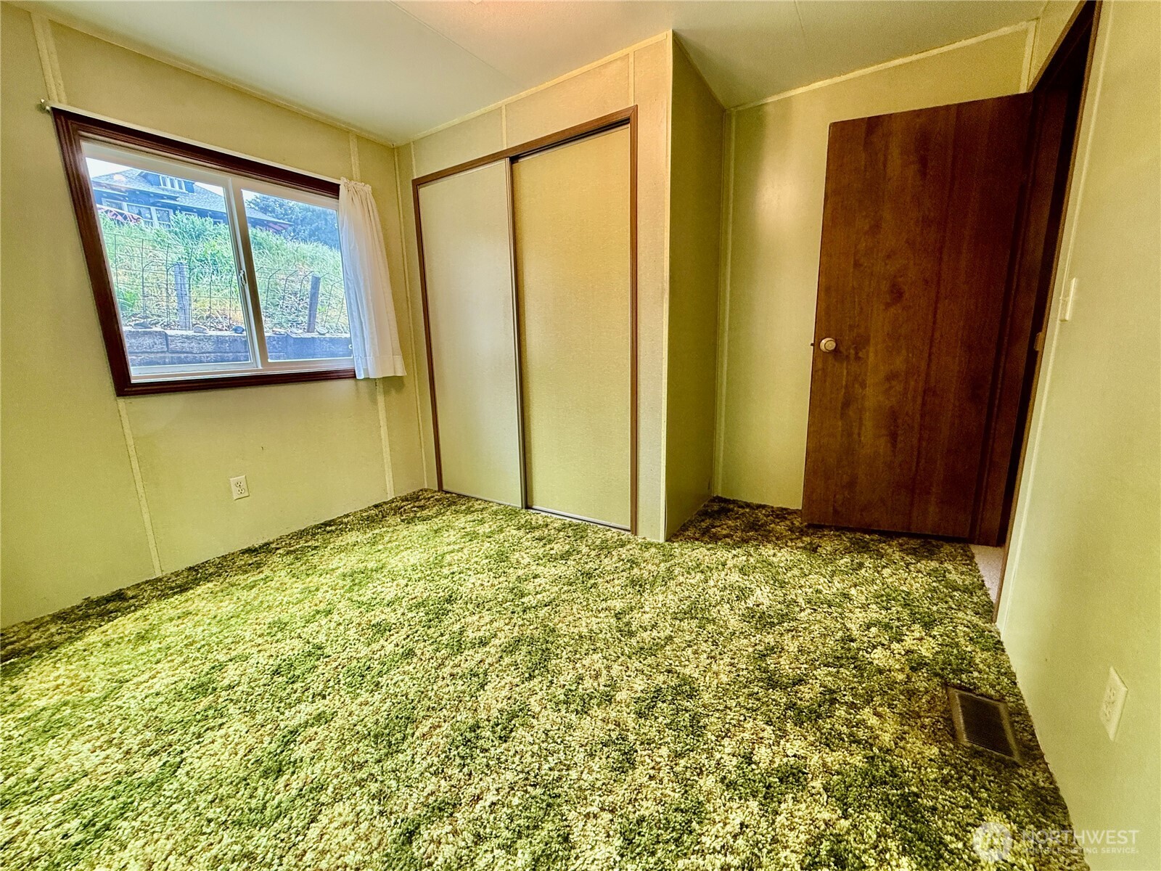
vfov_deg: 85.7
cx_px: 580
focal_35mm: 14
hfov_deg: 102.1
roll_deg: +1.1
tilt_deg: -11.0
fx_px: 470
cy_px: 436
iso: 320
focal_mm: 2.22
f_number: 2.2
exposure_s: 1/120
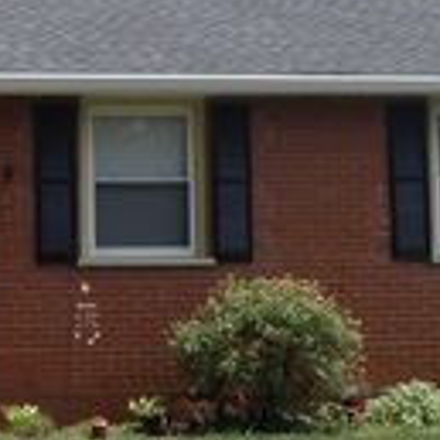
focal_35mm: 127
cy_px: 111
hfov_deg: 13.5
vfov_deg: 13.7
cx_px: -7
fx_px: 1826
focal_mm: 6.64
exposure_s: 1/250
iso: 64
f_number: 5.6
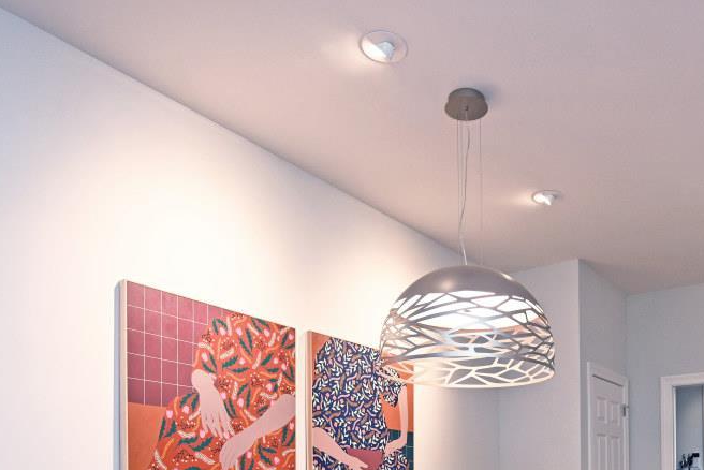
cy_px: 484
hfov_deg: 56.9
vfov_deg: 36.4
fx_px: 626
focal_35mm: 32
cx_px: 490
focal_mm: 14
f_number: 4
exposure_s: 1/60
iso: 400
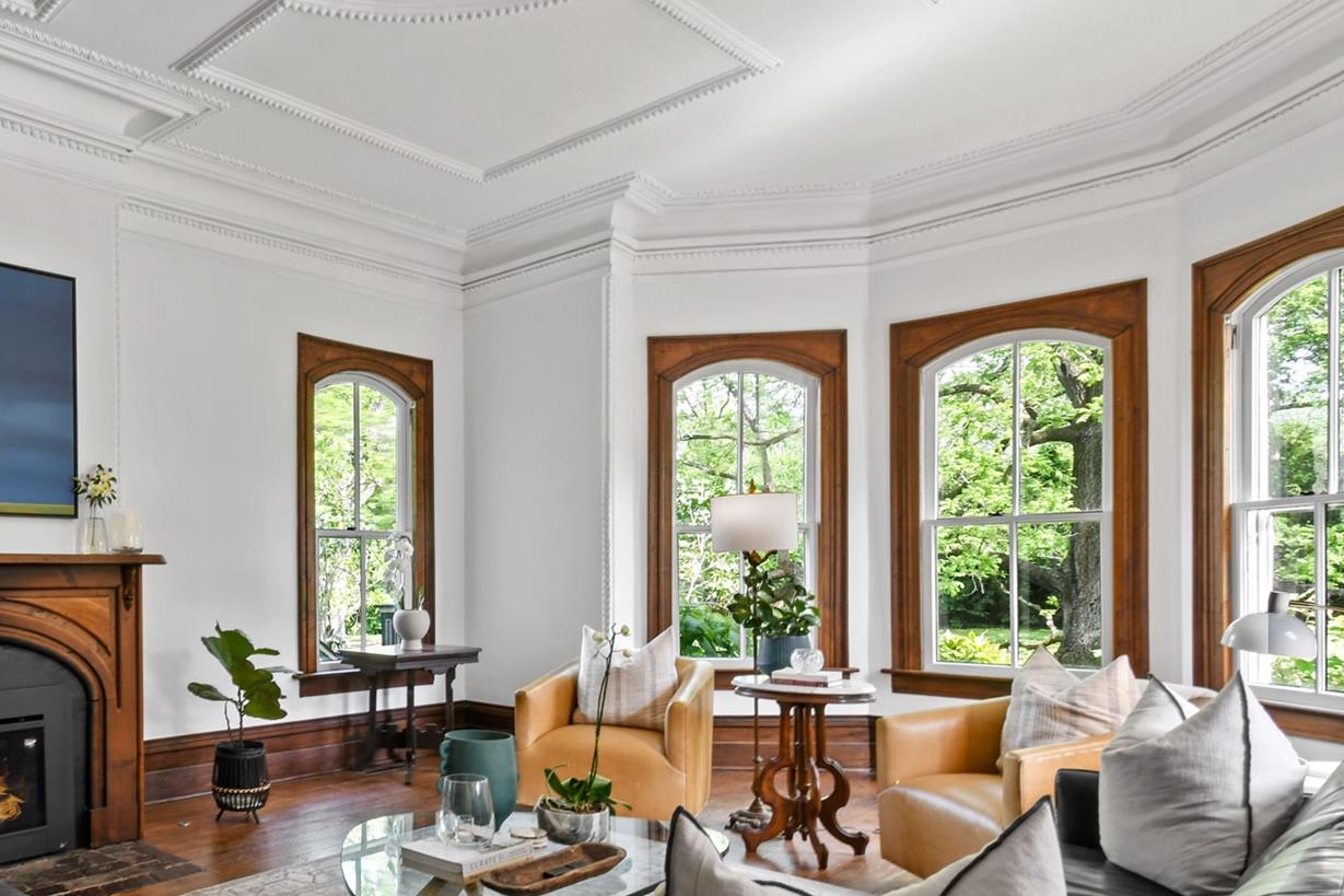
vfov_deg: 50.5
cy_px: 586
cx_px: 306
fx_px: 933
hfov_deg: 66.2
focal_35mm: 25
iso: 100
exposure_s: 1
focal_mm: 10
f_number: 11
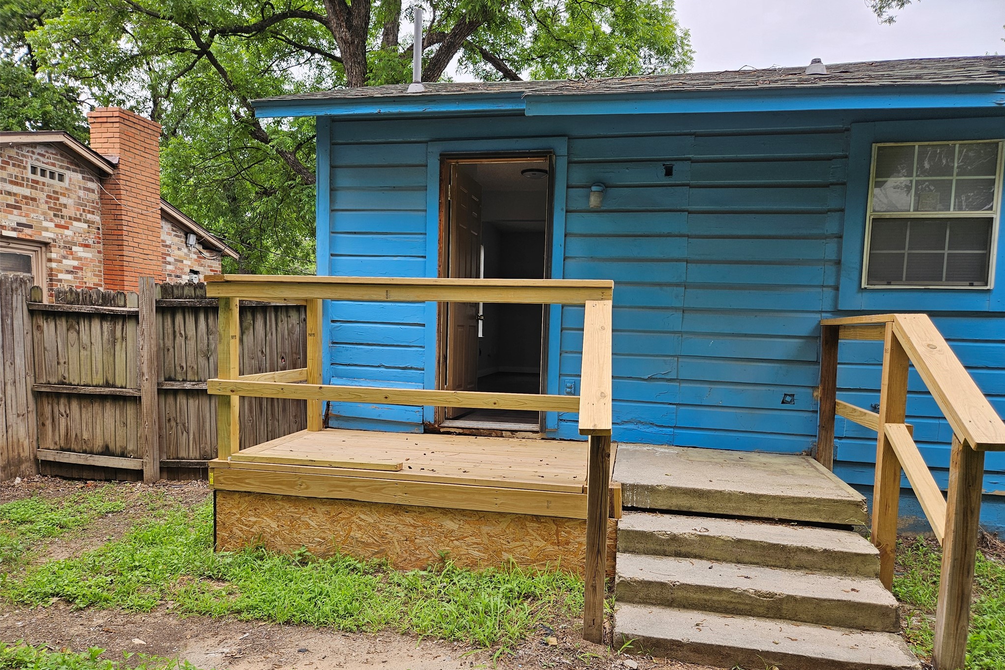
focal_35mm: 24
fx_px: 670
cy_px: 375
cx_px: 504
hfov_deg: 73.7
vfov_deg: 53.0
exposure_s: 1/551
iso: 32
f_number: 1.8
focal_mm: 5.4
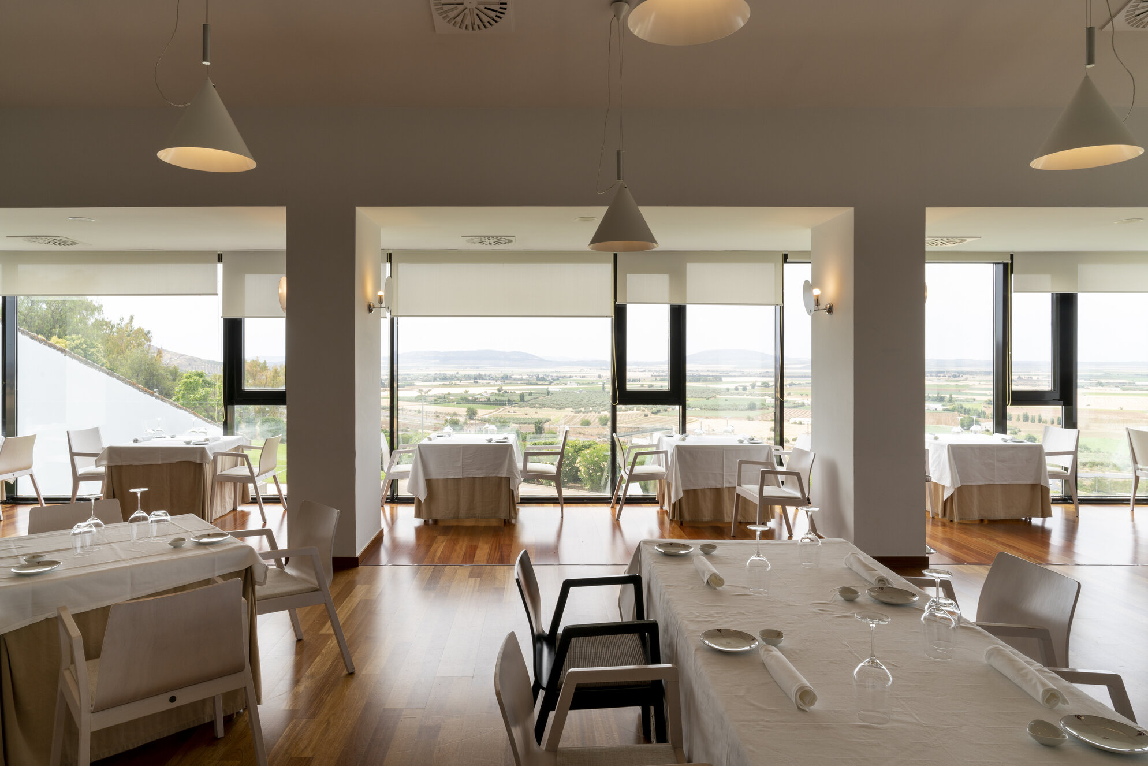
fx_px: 702
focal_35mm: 22
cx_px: 574
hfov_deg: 78.6
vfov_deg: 57.2
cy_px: 383
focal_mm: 22
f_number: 16
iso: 100
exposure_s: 1/8
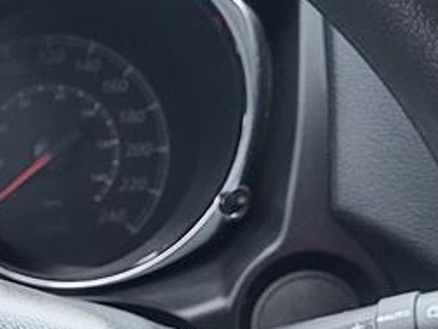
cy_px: 453
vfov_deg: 10.9
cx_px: -176
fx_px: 1670
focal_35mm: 132
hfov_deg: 14.2
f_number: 1.8
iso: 500
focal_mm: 5.4
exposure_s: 1/40
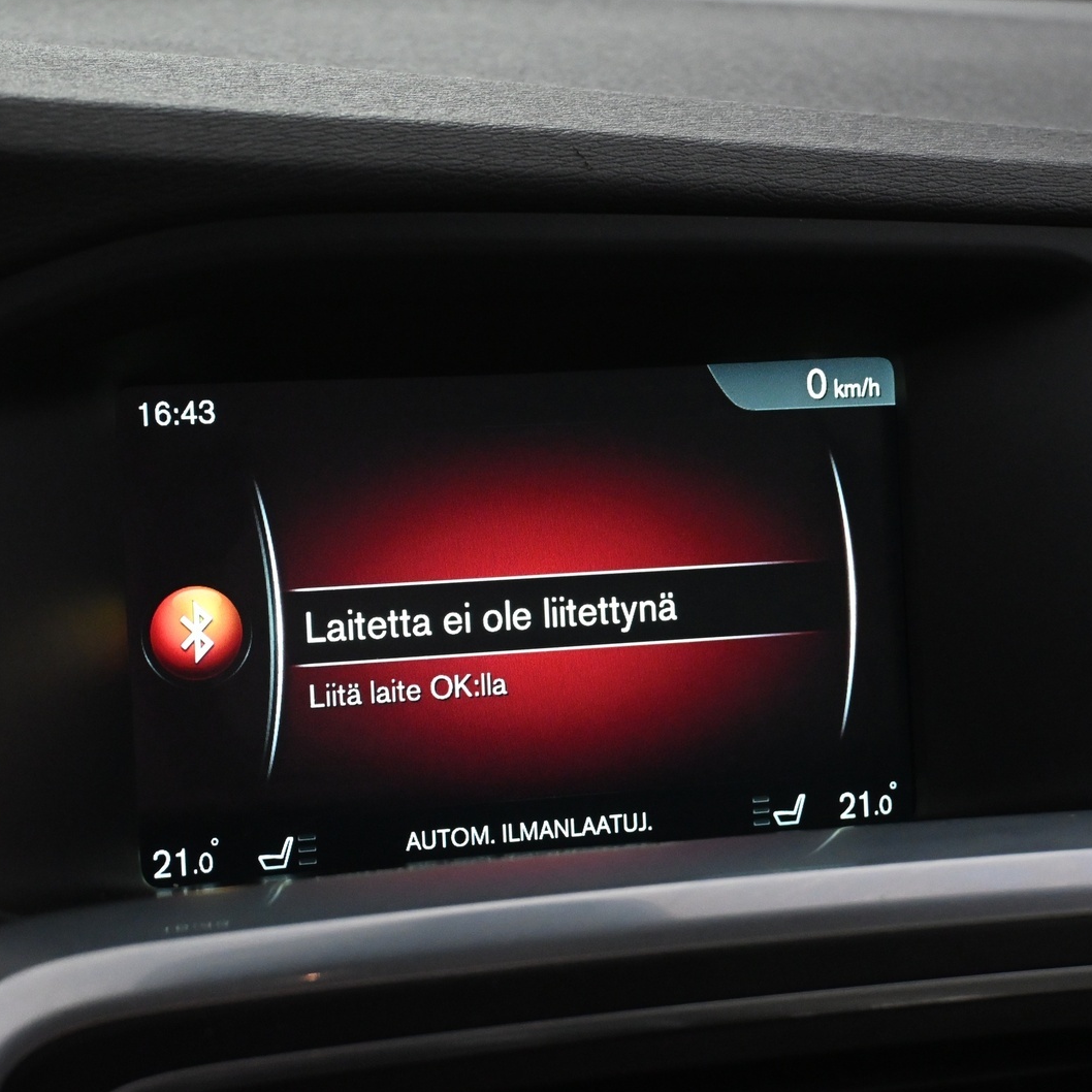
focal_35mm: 82
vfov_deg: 21.1
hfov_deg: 21.1
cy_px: 538
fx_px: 2927
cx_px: 519
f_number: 5.6
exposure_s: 1/60
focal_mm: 42
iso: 3600
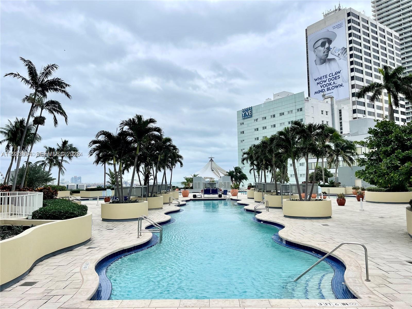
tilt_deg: +5.8
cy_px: 154
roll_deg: +0.8
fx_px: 298
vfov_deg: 54.9
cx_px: 206
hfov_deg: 69.4
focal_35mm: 25
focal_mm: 5.1
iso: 32
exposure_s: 1/2924
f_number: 1.6
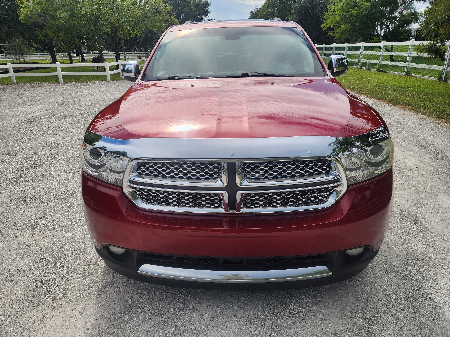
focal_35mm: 23
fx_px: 299
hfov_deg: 73.9
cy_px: 168
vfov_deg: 58.9
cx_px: 225
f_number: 1.8
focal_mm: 6.4
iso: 12
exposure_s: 1/1005
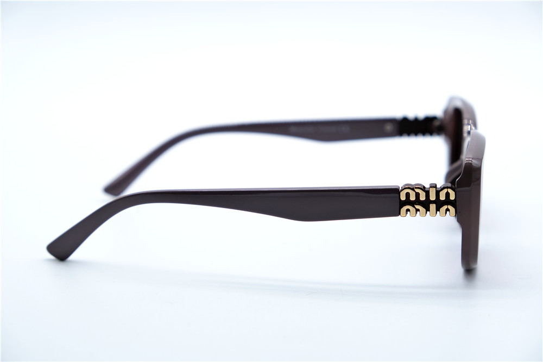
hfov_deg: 24.5
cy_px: 181
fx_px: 1251
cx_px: 272
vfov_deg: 16.4
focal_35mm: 83
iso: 160
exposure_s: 1/160
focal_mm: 55
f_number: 5.6
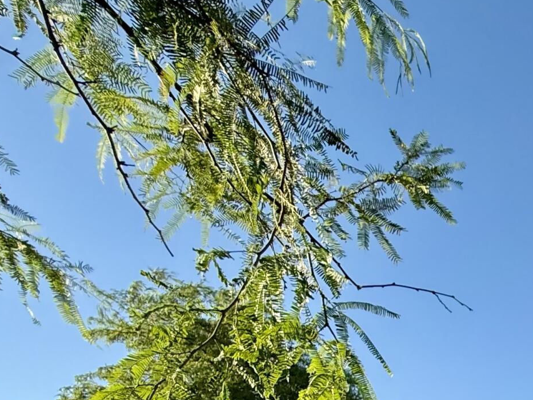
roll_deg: +0.2
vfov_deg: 25.8
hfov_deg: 32.0
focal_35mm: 45
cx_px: 694
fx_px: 693
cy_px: 564
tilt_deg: +3.8
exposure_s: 1/709
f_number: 2.2
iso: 50
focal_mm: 2.22
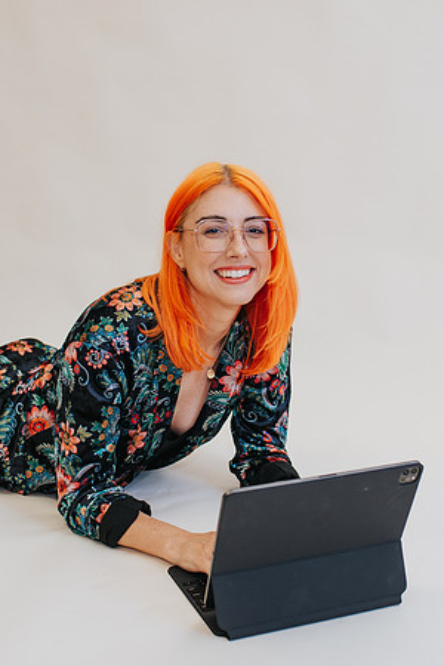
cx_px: 209
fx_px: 988
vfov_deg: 37.2
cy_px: 333
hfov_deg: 25.3
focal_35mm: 53
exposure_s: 1/160
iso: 360
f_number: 2.8
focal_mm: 35
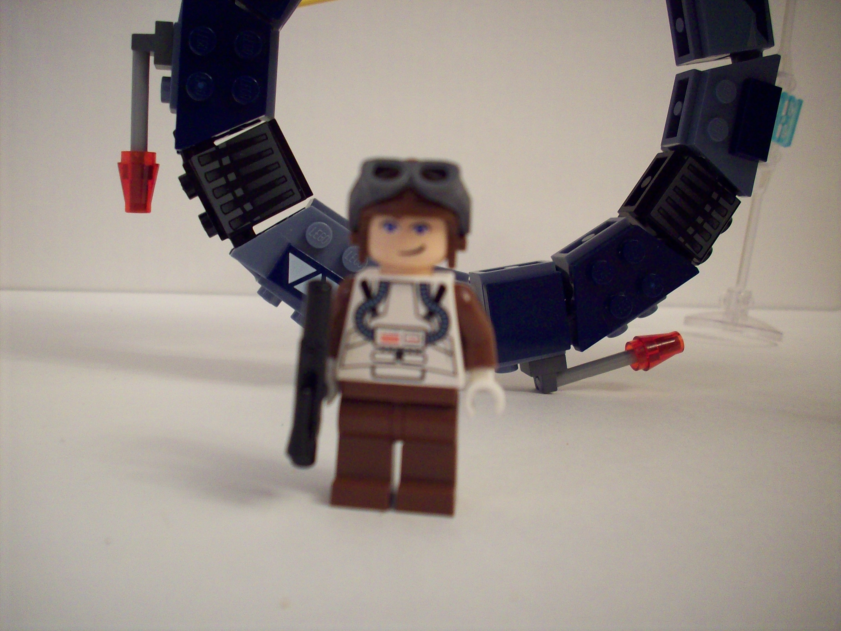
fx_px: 899
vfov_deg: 38.7
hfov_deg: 50.1
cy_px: 316
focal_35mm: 37
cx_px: 420
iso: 160
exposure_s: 1/10.1
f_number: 2.8
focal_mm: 6.2
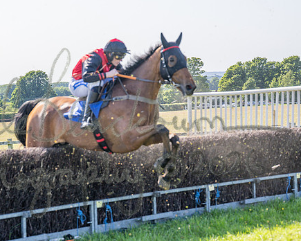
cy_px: 96
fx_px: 909
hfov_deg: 18.8
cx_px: 109
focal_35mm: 102
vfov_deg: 15.1
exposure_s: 1/1600
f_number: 4
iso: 200
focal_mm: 70
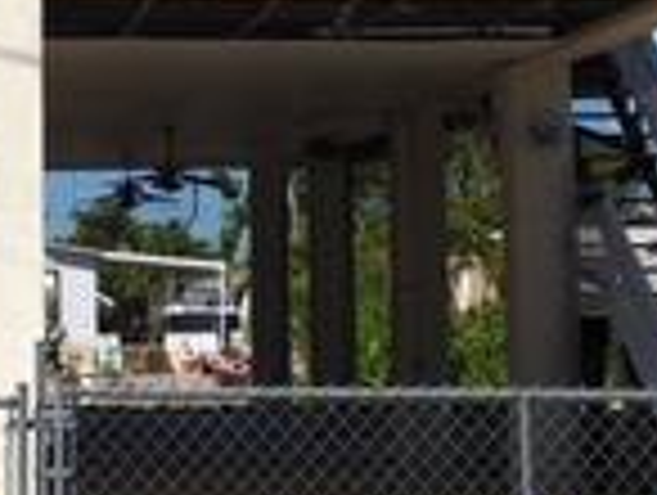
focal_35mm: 127
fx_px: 2414
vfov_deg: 11.6
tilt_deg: +9.3
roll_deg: +1.5
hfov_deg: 15.2
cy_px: -18
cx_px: 4
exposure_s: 1/3846
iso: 25
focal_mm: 4.15
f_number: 2.2
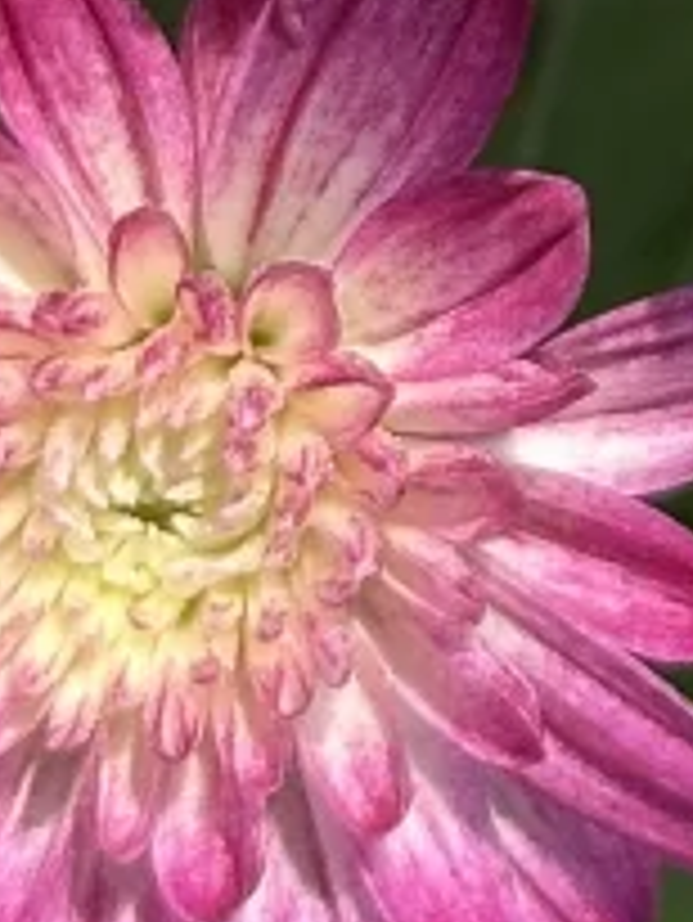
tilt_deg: -47.8
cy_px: -697
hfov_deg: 4.3
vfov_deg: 5.8
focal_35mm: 337
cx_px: 1530
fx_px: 8986
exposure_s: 1/631
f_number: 1.78
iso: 64
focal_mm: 6.86
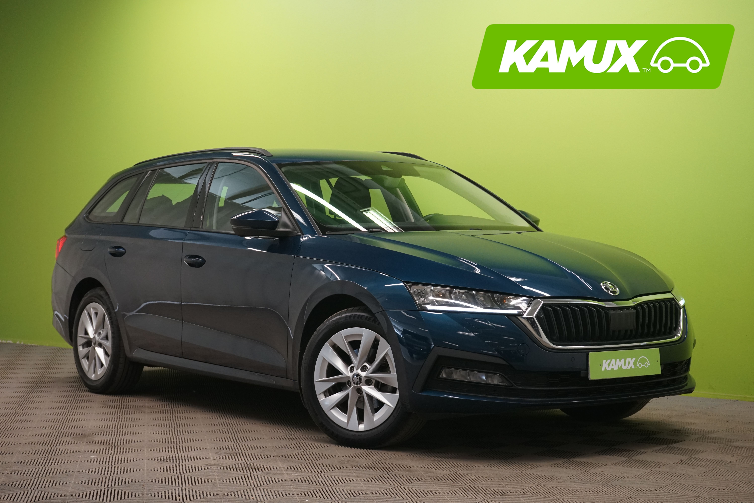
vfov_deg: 20.0
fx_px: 1424
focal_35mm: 68
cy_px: 252
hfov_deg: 29.7
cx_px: 377
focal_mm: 68
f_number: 7.1
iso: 1600
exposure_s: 1/30
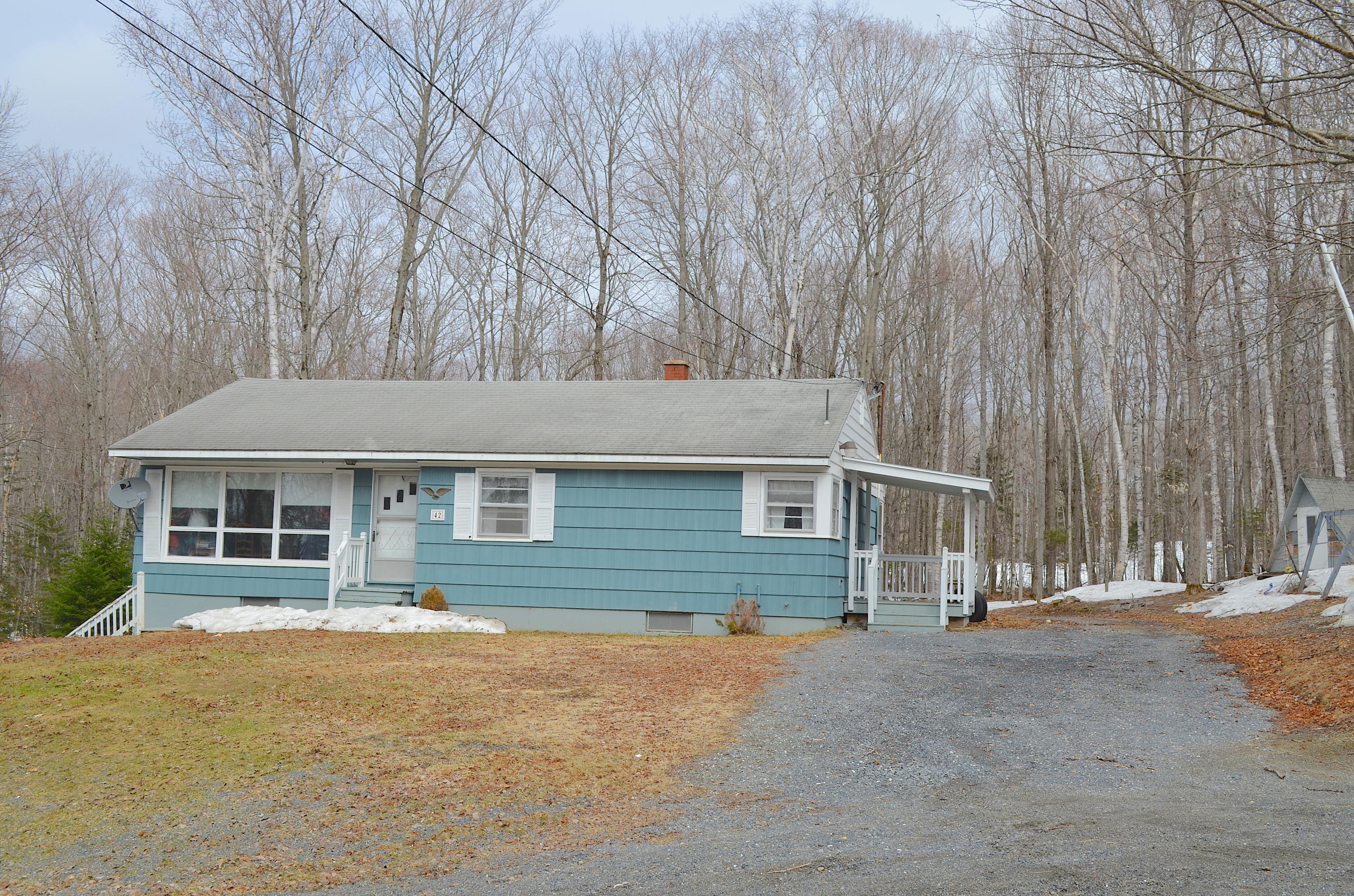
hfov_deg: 49.6
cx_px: 677
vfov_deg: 34.1
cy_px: 448
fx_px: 1464
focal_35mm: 39
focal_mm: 26
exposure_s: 1/250
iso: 125
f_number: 8
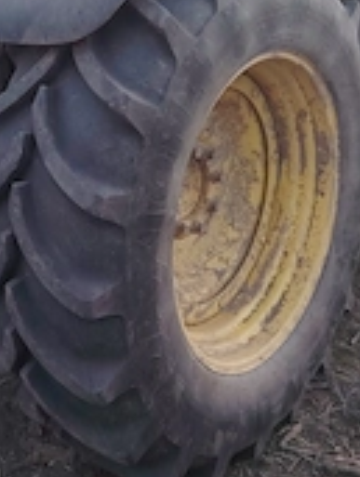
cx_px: 20
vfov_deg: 32.5
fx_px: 774
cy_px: 45
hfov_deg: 25.2
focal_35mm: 56
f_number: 1.75
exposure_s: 1/33.3
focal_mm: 5.25
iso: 142
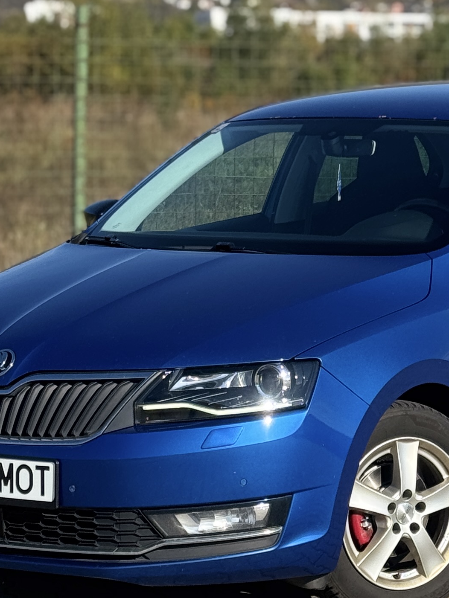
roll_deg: -0.8
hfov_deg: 10.7
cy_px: 119
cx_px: 383
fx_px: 2386
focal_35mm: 138
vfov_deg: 14.2
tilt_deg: -0.7
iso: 64
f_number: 1.78
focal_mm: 6.76
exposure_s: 1/4310
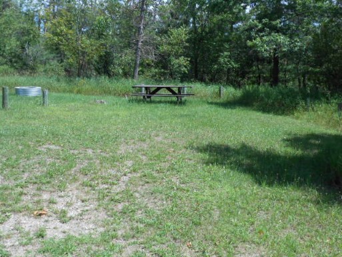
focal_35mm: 44
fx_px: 435
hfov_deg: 42.9
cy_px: 128
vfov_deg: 32.9
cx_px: 171
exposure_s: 1/320
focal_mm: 7.8
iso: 80
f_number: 4.5
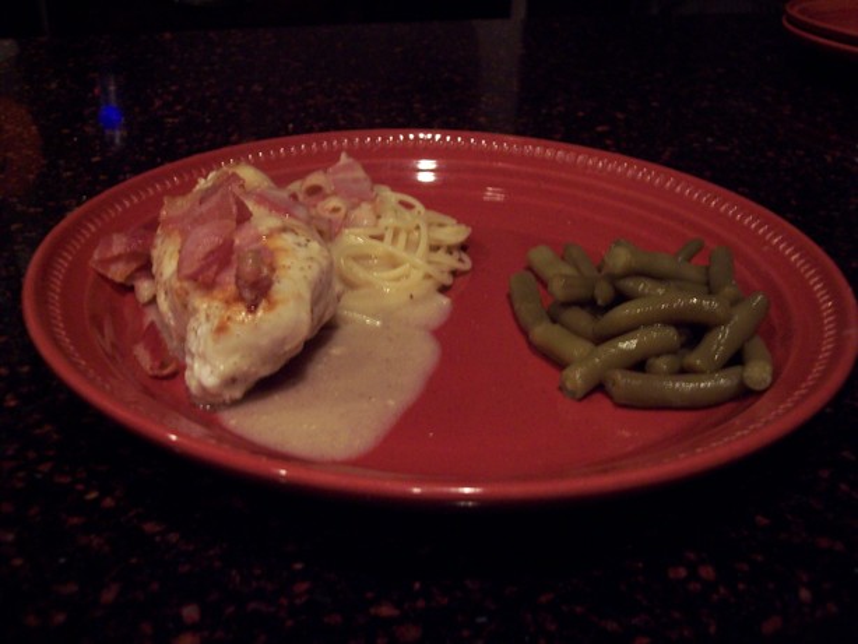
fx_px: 967
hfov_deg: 47.8
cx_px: 429
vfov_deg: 36.8
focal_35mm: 39
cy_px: 322
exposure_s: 1/8
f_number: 3.4
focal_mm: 8
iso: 200
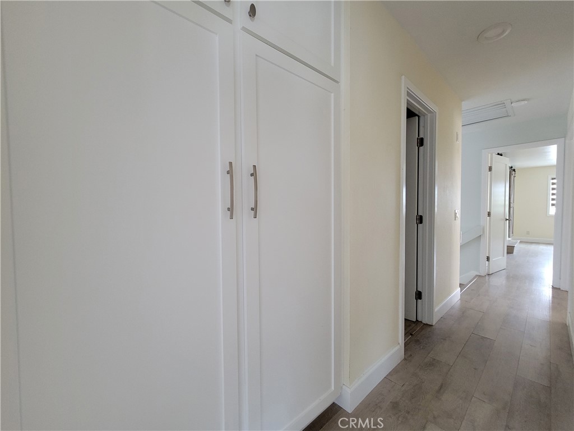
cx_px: 287
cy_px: 216
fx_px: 216
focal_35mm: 13
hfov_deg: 106.2
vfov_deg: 89.9
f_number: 2.2
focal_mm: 2.2
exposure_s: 1/50
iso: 400
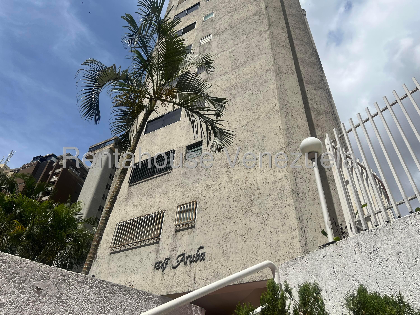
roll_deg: -4.4
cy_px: 158
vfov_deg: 53.1
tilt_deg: +40.9
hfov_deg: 67.3
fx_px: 315
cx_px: 210
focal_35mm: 26
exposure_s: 1/9434
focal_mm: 5.7
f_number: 1.5
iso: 50
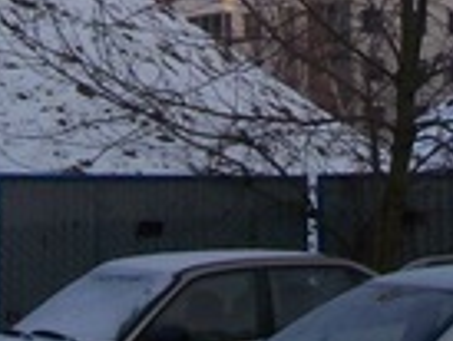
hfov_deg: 11.7
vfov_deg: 8.6
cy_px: -219
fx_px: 2200
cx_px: 403
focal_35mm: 168
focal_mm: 6
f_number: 2.7
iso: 80
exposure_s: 1/550
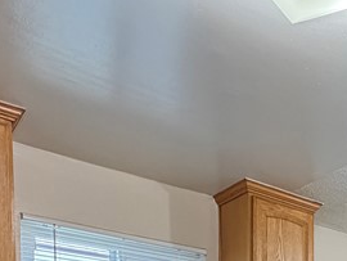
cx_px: 362
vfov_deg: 22.0
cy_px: 409
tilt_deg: -2.1
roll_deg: +1.1
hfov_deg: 32.6
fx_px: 532
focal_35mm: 53
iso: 320
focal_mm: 2.22
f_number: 2.2
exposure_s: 1/60
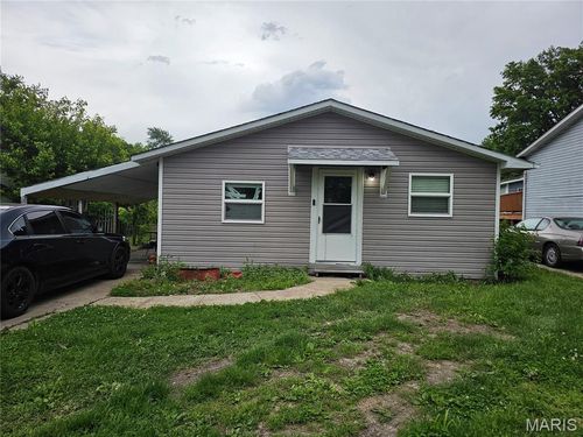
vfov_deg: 58.9
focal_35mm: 23
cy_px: 218
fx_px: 387
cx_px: 292
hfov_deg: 73.9
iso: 20
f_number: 1.7
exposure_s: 1/1047
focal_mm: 6.3
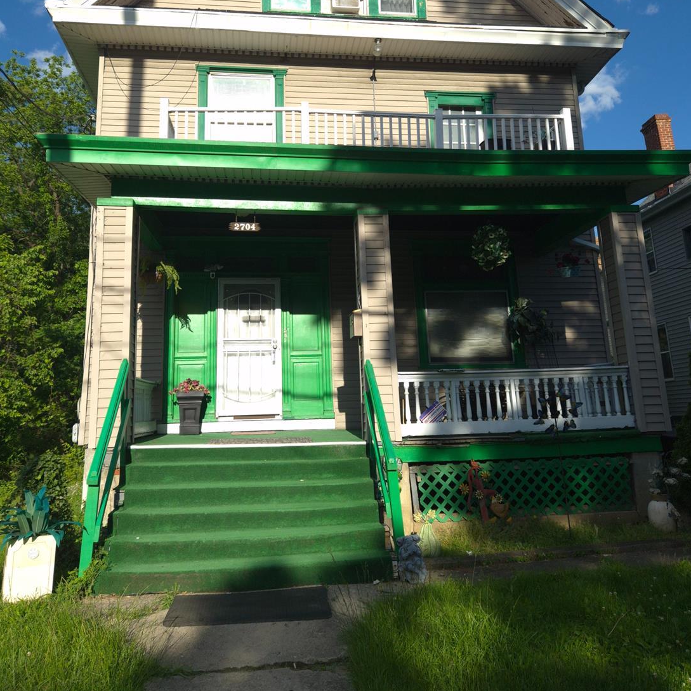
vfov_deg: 57.0
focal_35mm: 28
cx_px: 344
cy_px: 286
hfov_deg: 57.3
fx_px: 632
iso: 50
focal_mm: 5.4
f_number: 1.8
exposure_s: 1/1716
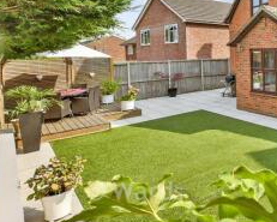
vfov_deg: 48.4
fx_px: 238
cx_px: 272
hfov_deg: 50.0
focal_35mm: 29
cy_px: 61
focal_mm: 10
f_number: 9
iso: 250
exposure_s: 1/320
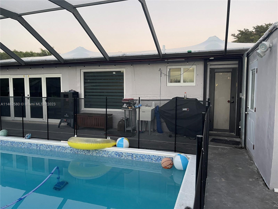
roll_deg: -0.3
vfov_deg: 53.1
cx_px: 139
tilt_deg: -5.1
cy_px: 104
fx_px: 209
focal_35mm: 26
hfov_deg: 67.3
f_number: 1.6
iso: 125
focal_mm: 5.1
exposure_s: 1/71
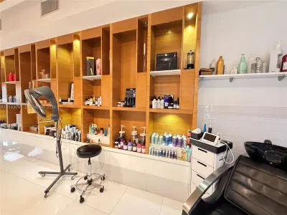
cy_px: 108
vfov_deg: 85.7
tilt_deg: -2.7
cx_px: 144
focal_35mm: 14
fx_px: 116
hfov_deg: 102.1
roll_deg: -0.9
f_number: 2.2
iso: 800
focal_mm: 2.22
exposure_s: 1/60
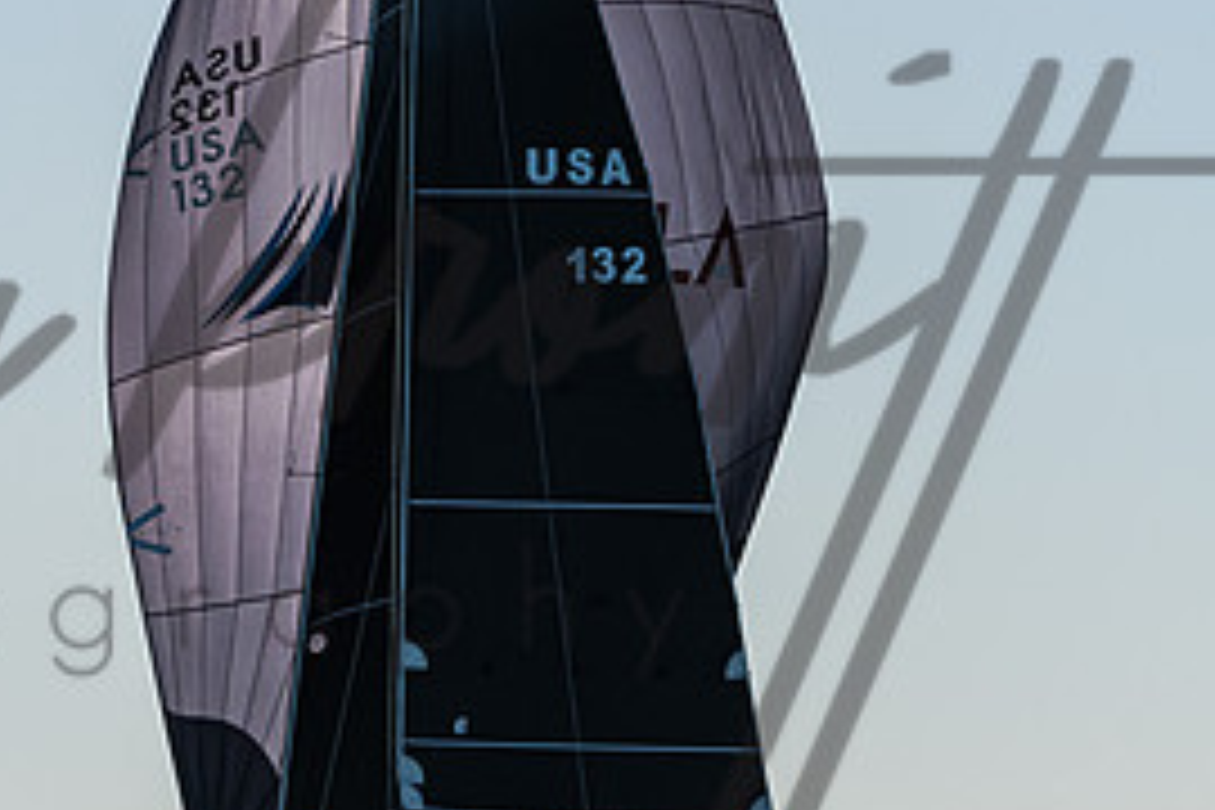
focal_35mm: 301
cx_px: 486
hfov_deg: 6.8
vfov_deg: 4.6
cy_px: 272
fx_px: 10158
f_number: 11
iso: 400
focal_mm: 130
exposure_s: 1/1600
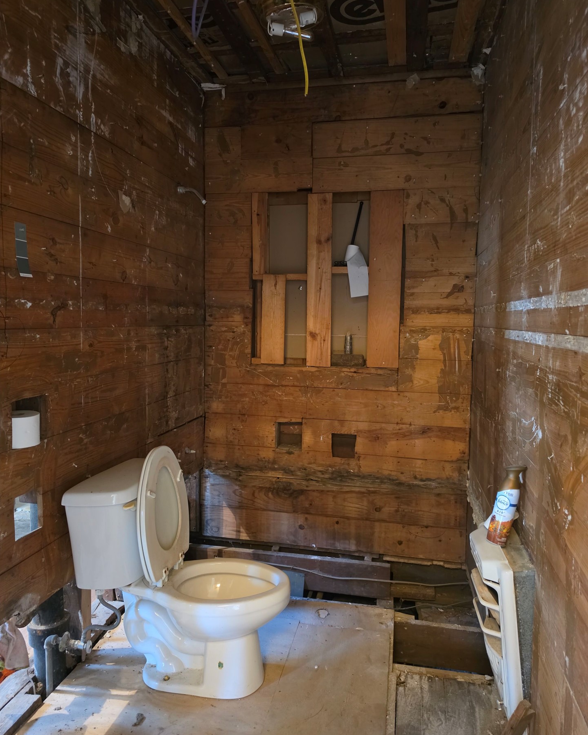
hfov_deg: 58.8
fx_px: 522
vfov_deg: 70.3
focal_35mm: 24
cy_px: 362
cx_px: 294
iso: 800
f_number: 1.4
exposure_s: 1/20
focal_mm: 6.5
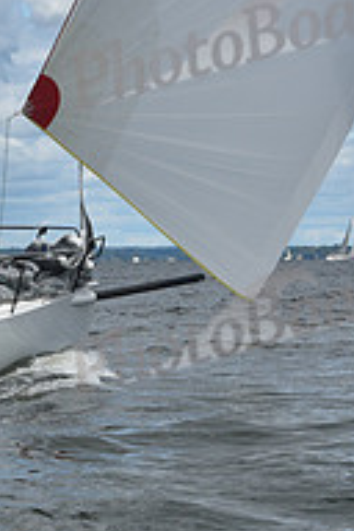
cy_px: 220
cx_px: -72
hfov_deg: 6.4
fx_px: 3127
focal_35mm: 212
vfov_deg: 9.7
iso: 250
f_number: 10
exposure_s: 1/800
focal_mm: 70
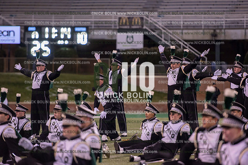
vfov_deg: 6.9
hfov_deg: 10.3
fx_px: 1378
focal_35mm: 200
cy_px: 82
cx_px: 124
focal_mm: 200
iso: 2500
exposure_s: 1/1250
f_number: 2.8
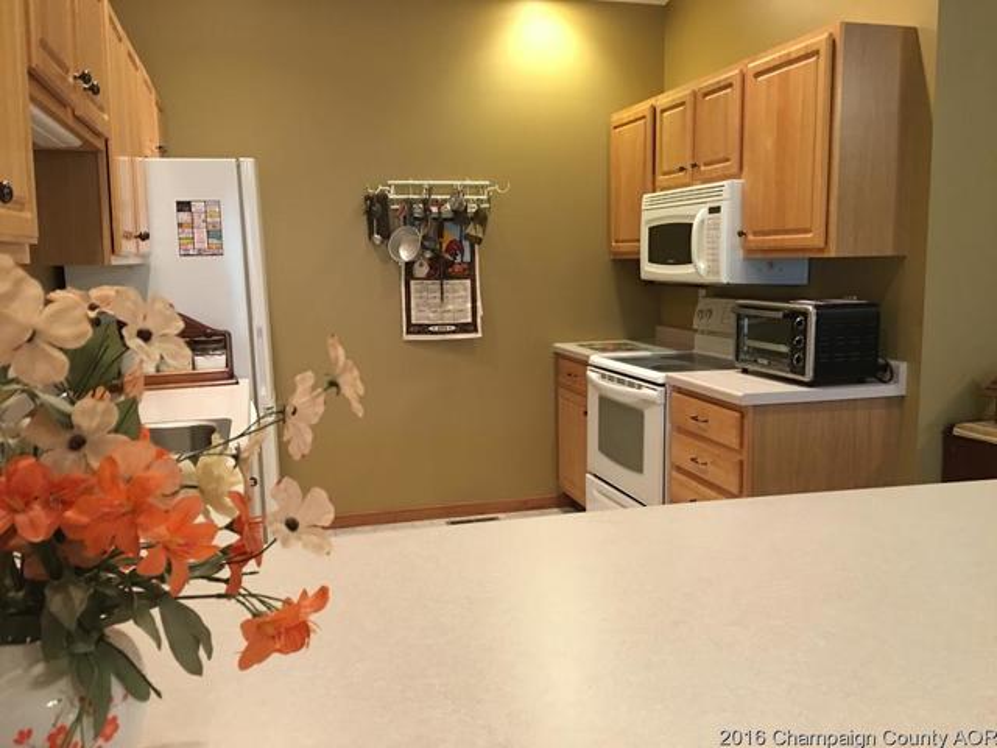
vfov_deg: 48.2
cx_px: 498
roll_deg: -1.6
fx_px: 835
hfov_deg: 61.7
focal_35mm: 29
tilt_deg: -6.5
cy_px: 374
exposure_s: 1/10
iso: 100
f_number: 2.2
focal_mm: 4.15
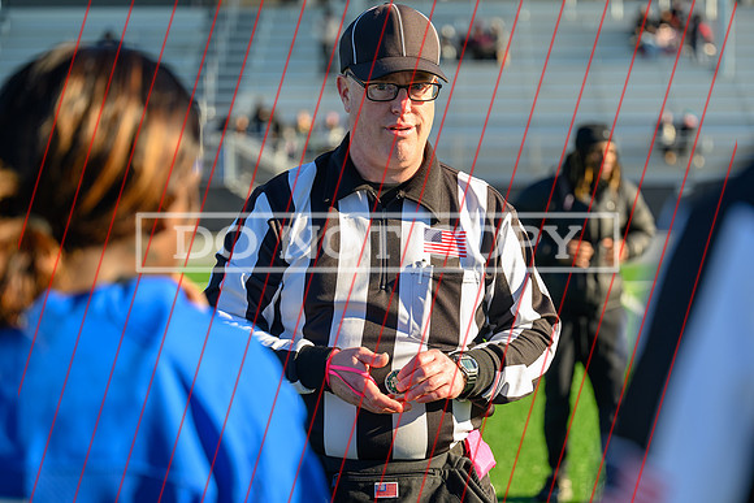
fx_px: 1738
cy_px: 287
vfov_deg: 16.5
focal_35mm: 83
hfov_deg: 24.4
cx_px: 442
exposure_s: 1/1000
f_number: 2.8
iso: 140
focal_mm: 70
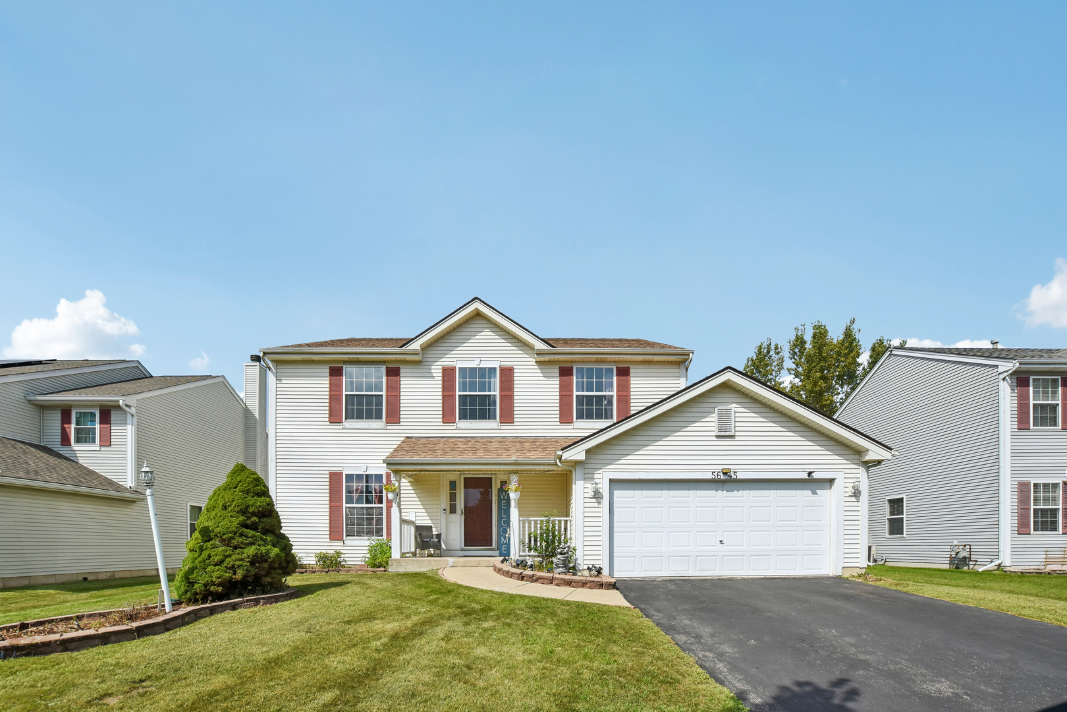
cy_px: 356
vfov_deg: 77.3
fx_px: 445
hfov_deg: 100.4
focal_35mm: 15
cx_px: 534
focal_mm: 10
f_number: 8
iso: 500
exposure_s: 1/2500
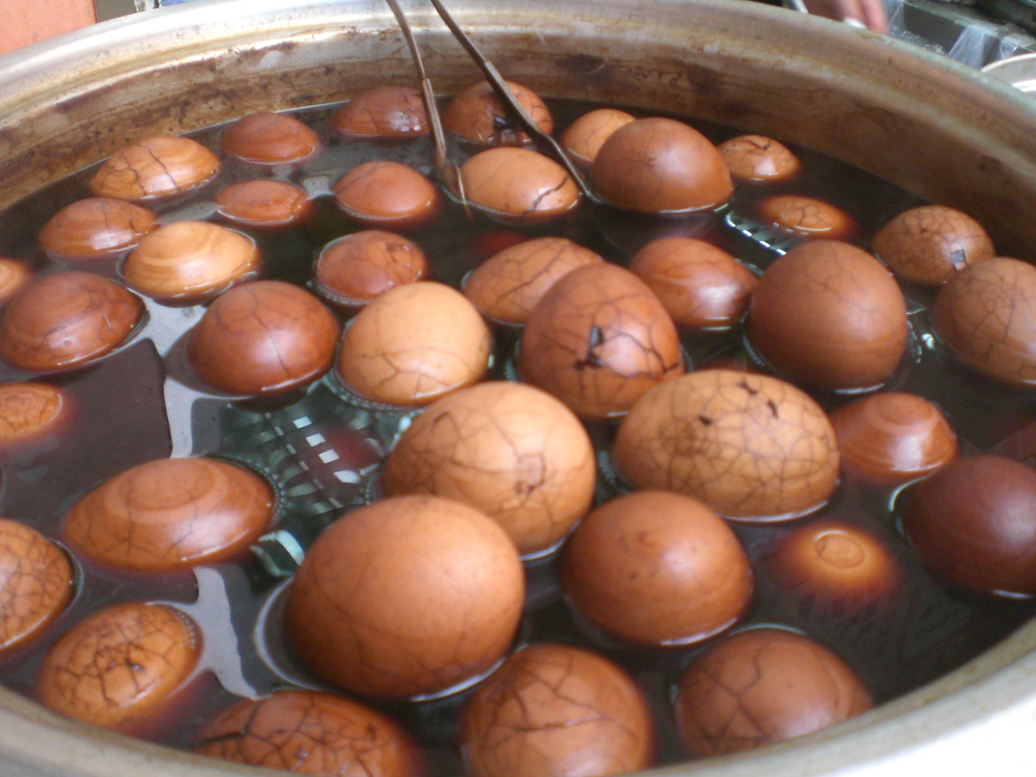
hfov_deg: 49.0
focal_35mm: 38
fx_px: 1137
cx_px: 518
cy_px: 388
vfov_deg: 37.7
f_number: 3.1
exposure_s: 1/60
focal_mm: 6.3
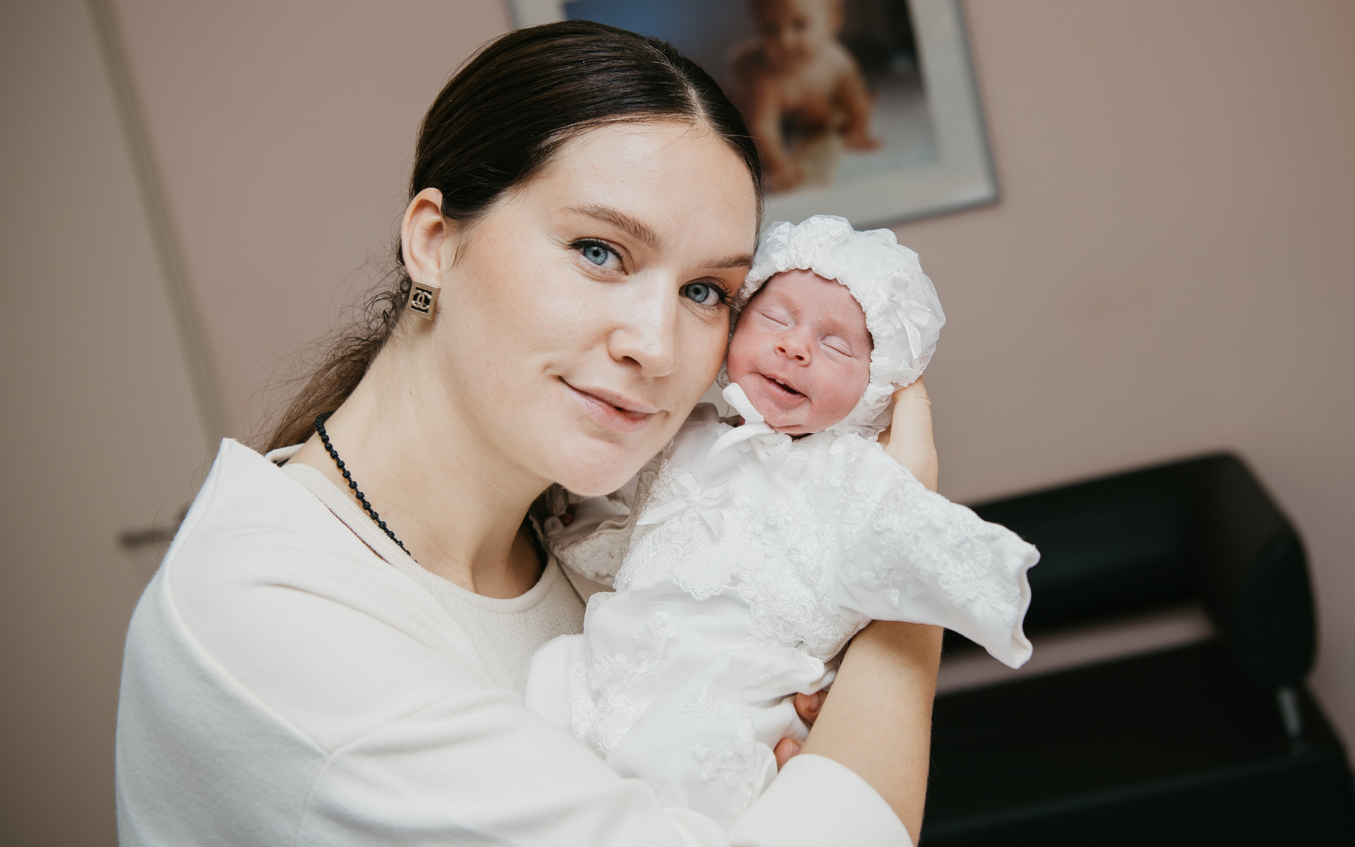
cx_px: 817
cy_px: 306
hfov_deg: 35.5
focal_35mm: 57
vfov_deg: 22.7
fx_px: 2105
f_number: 4
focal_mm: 46
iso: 80
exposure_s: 1/160
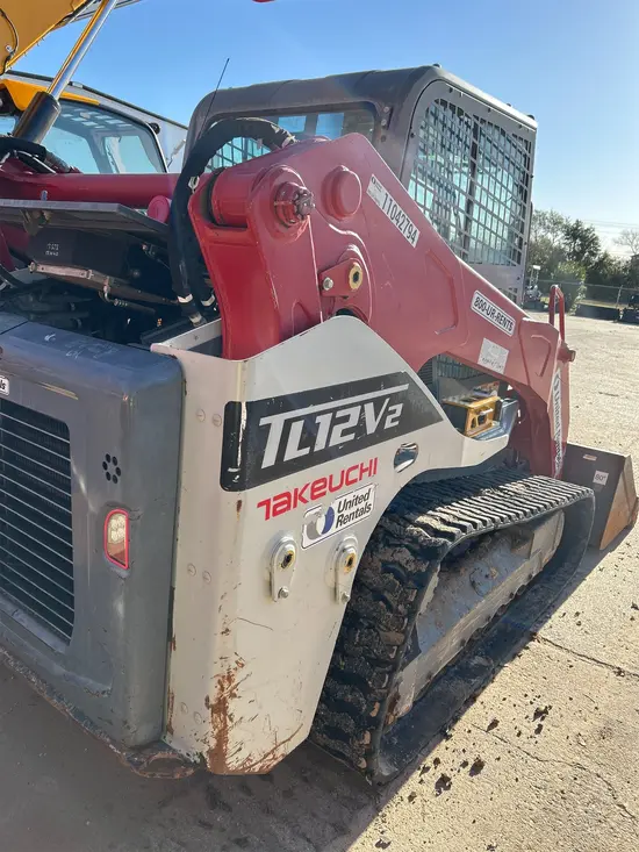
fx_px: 640
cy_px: 426
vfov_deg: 67.3
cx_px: 320
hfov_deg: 53.1
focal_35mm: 26
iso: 50
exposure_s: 1/1280
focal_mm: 5.7
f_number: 1.5
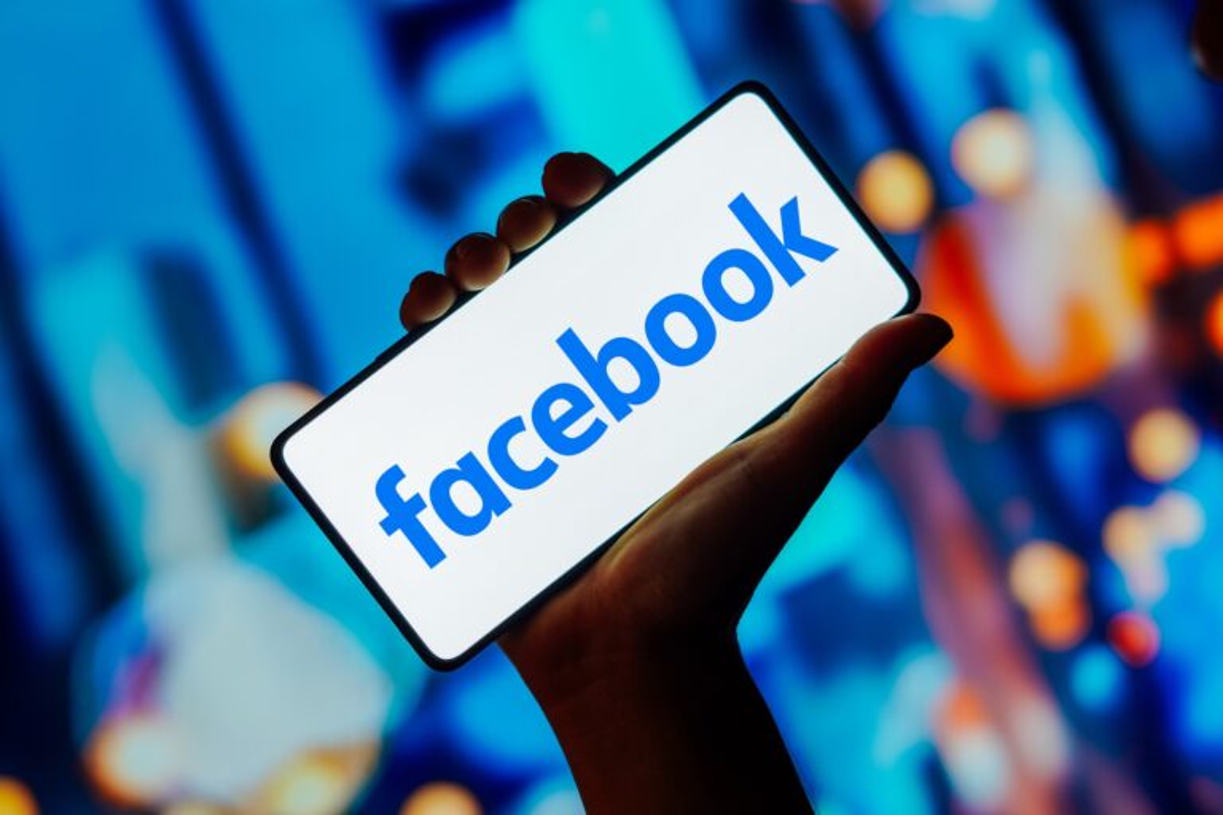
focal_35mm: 75
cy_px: 408
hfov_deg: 27.0
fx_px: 2548
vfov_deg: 18.2
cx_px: 612
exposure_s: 1/60
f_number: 2.8
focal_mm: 50
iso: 160
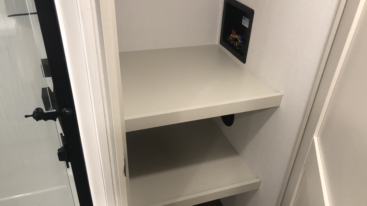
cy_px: 112
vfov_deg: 37.8
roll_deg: +0.1
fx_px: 302
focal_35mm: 31
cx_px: 182
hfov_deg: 62.6
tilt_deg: -33.9
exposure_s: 1/17
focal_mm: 3.99
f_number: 1.8
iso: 40
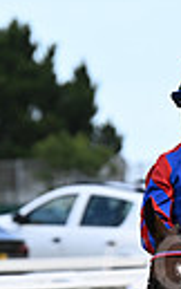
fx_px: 5939
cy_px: 400
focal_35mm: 755
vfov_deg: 2.8
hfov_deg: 1.7
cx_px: 396
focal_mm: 165
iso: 500
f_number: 5
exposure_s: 1/1250
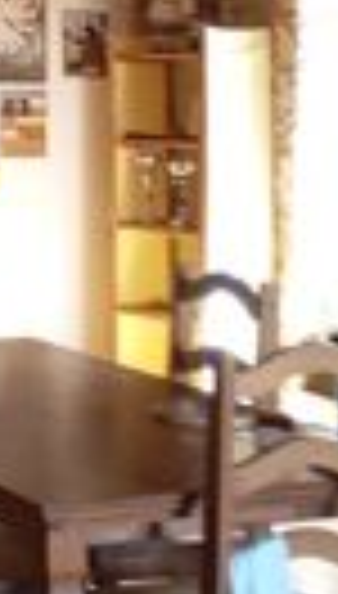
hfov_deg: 11.2
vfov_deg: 21.3
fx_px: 1550
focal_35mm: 98
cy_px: 83
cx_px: -343
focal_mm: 4.27
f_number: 1.8
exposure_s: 1/33.3
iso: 929
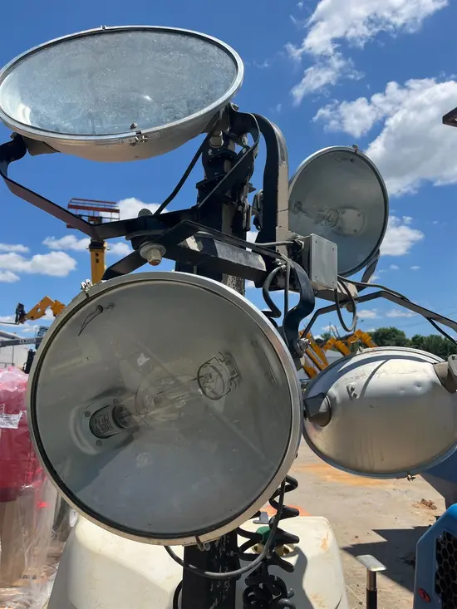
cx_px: 228
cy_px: 304
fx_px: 458
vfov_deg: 67.3
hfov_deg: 53.1
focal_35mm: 26
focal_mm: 5.1
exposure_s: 1/4016
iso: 50
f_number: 1.6
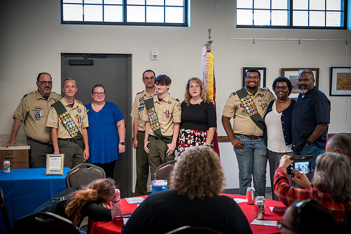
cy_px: 117
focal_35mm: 62
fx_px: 604
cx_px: 176
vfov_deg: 21.9
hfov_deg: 32.4
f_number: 4
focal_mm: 62
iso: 1600
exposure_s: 1/125
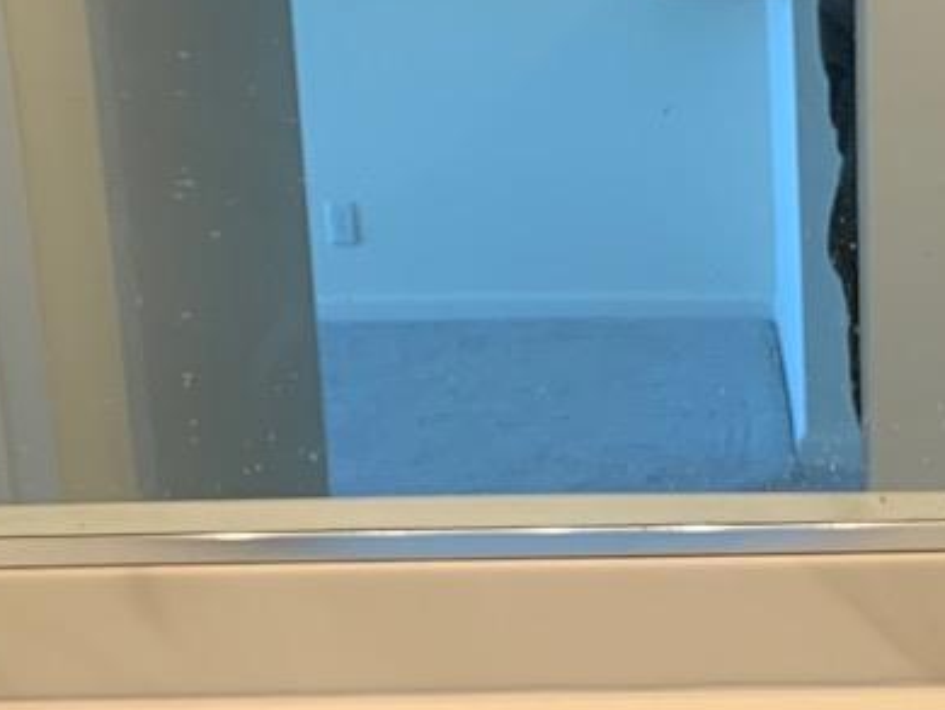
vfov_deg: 13.3
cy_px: 1298
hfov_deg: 19.3
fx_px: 2732
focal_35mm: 100
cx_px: 817
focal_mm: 4.25
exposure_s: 1/120
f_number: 1.8
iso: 50
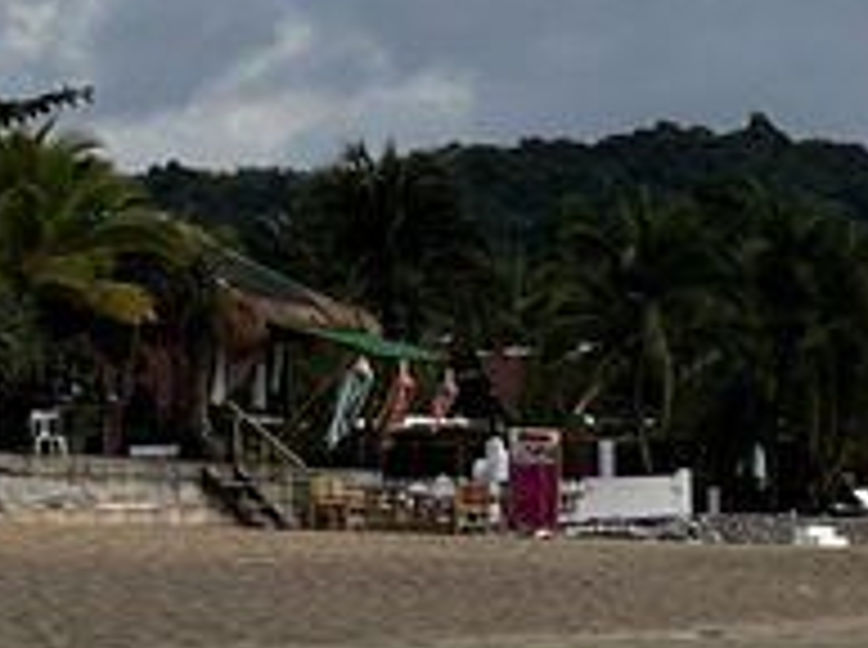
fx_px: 4055
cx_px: 1498
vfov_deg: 9.1
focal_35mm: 162
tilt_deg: +0.6
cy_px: 554
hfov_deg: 11.4
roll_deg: +2.3
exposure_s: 1/3968
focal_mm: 5.7
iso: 50
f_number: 1.5
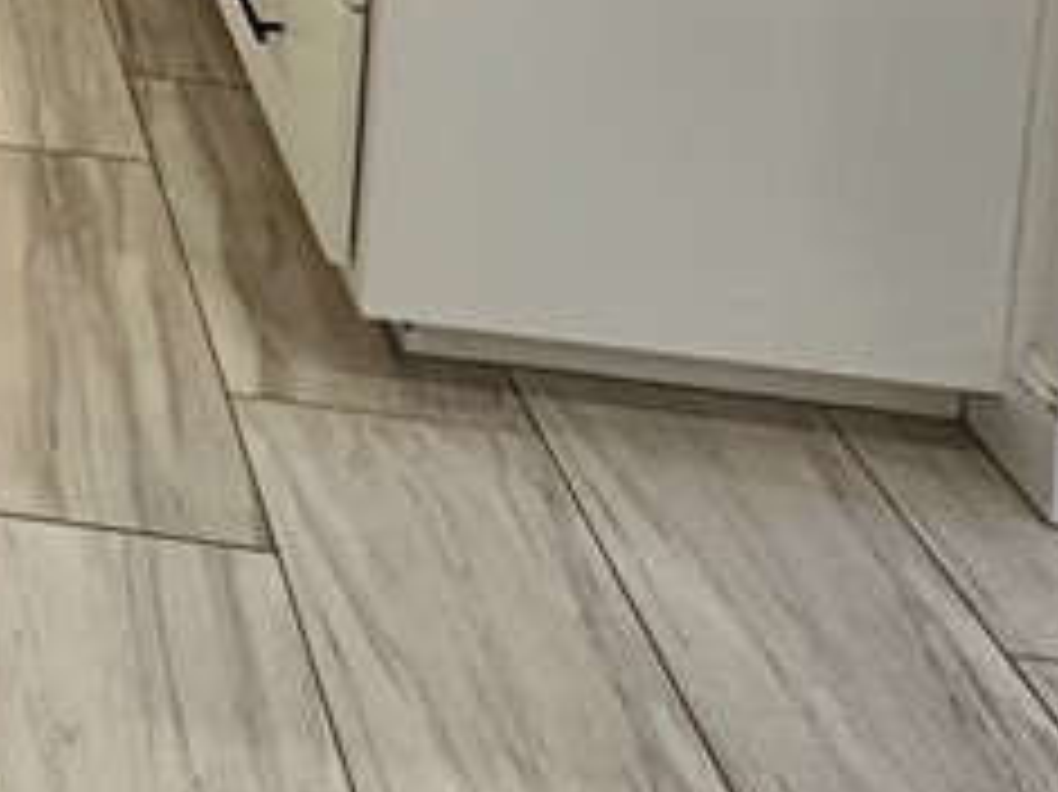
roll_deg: -1.5
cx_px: -495
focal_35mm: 61
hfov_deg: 24.9
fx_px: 1863
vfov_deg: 17.5
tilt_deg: -5.0
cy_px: -774
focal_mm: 2.22
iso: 250
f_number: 2.2
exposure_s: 1/120
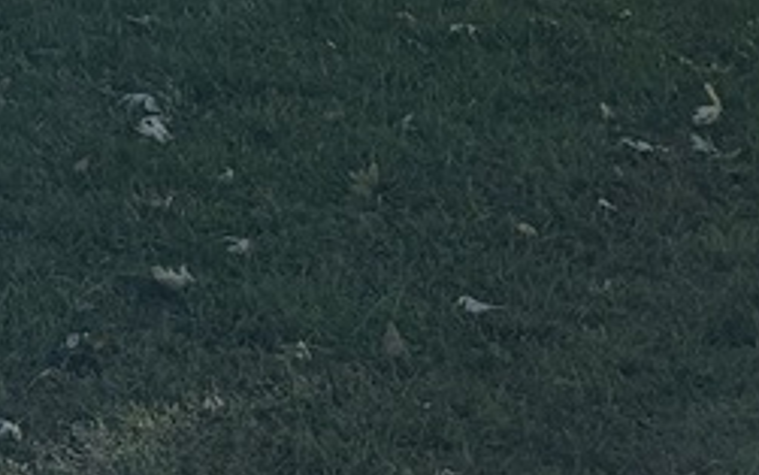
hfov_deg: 12.2
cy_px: -986
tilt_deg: +3.3
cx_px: -599
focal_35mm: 158
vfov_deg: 7.3
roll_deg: -1.8
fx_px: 3269
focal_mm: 5.96
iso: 50
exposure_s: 1/2242
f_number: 1.6
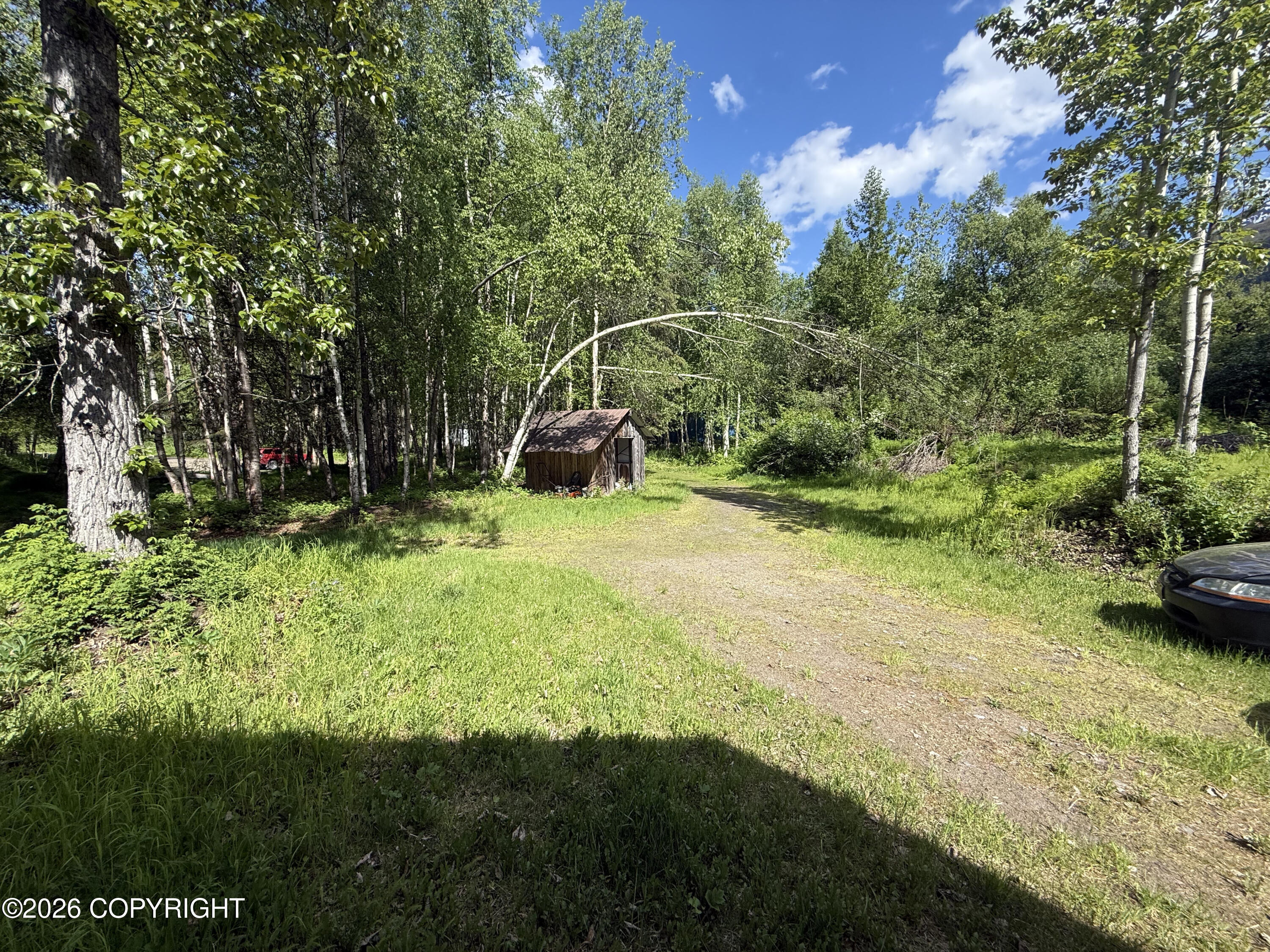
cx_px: 635
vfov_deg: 85.7
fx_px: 514
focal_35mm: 14
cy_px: 476
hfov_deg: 102.1
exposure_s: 1/1033
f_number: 2.2
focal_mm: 2.22
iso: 50
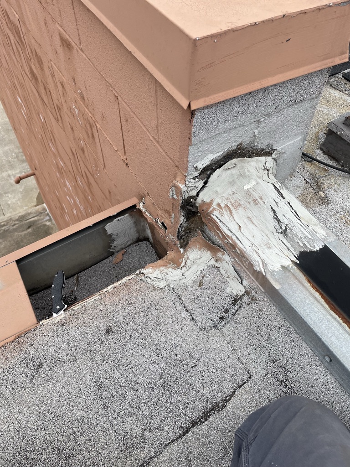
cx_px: 175
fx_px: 351
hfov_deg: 53.1
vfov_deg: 67.3
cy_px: 234
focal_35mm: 26
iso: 32
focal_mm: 4.2
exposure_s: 1/729
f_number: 1.6
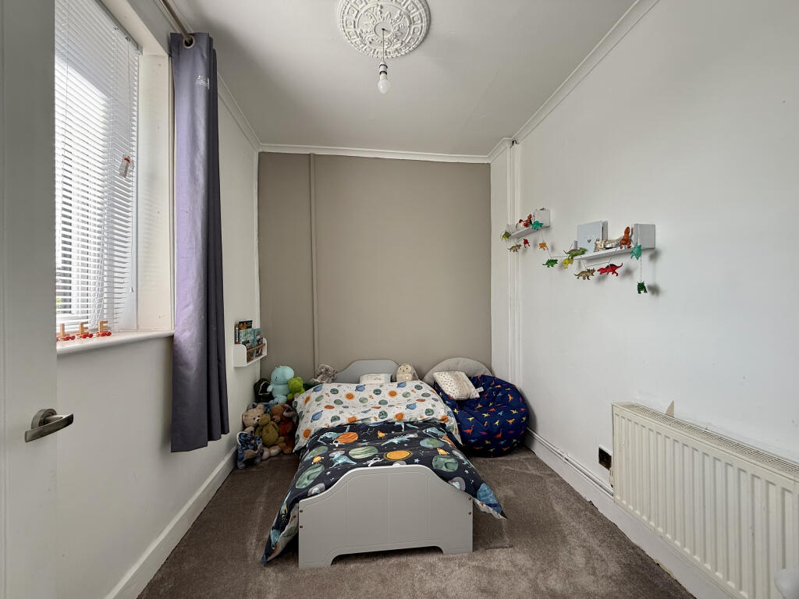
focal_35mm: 14
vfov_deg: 85.7
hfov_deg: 102.1
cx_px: 400
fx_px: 323
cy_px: 300
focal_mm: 2.22
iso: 64
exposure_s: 1/99
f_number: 2.2
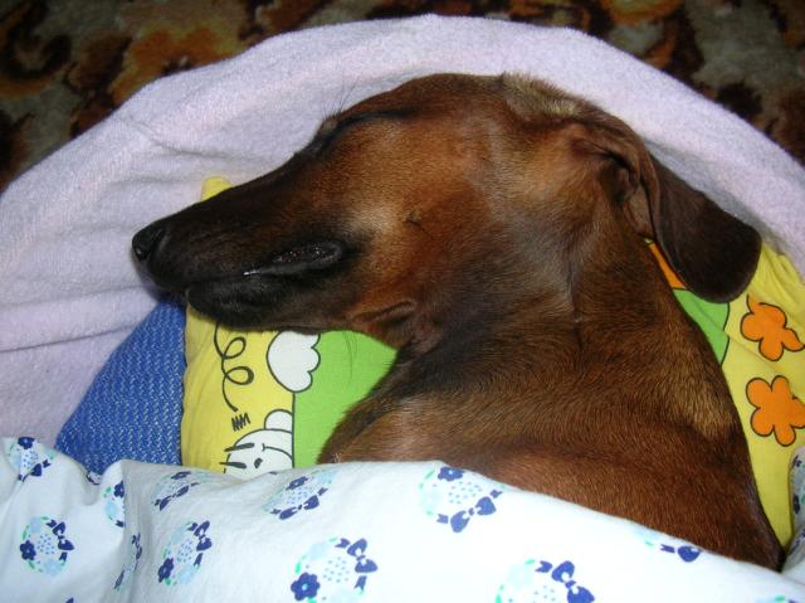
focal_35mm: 35
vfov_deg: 40.6
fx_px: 813
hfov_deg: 52.7
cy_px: 302
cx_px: 402
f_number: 2.8
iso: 50
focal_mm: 5.8
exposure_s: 1/60.1
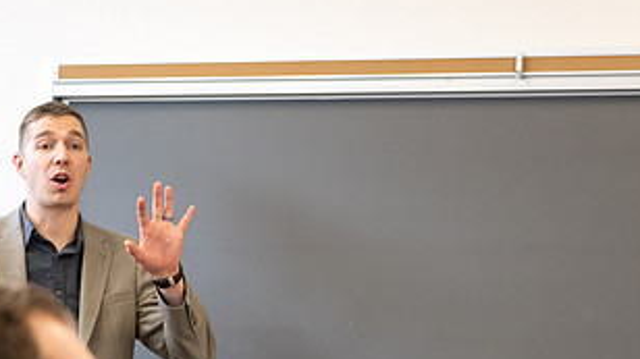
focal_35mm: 138
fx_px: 2341
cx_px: 237
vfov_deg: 8.7
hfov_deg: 15.5
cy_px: 375
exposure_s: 1/200
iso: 1250
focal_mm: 70
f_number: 2.8
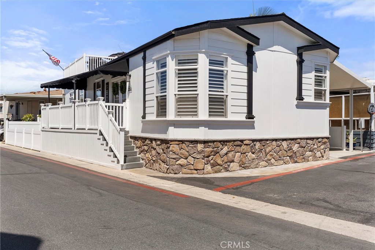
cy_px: 125
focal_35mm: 30
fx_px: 313
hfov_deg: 61.9
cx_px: 188
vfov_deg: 43.6
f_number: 9
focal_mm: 30
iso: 320
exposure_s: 1/1000
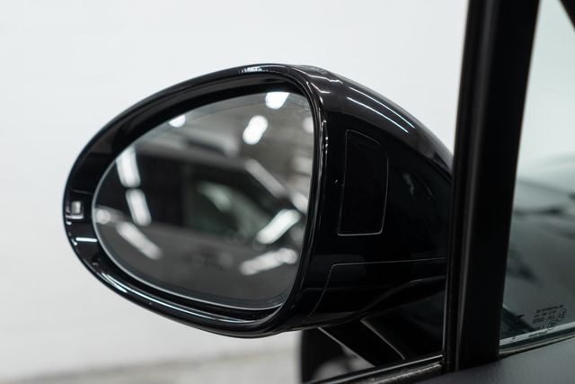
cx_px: 288
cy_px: 192
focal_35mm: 42
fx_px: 671
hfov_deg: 46.4
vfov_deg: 31.9
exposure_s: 1/50
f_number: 3.2
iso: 320
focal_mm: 28
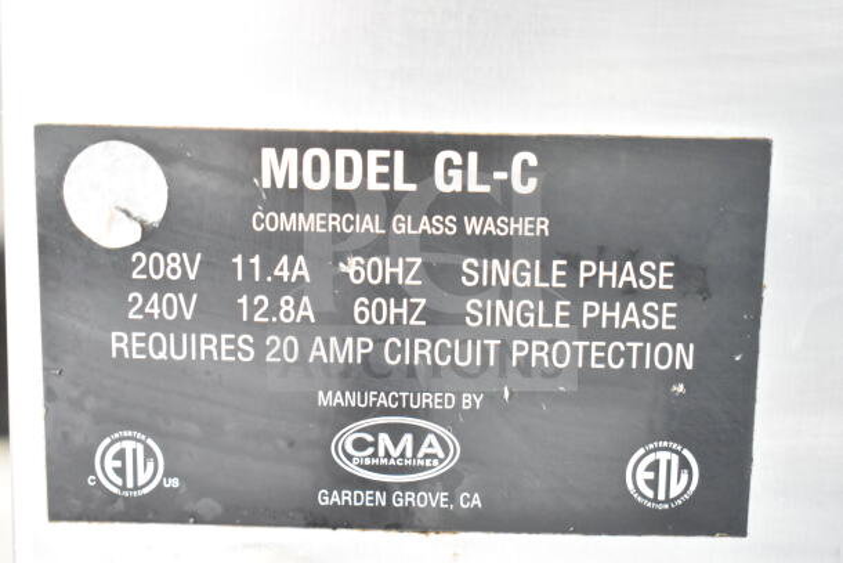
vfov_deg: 22.6
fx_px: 1405
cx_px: 422
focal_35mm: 60
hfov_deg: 33.4
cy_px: 282
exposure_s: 1/60
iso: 12800
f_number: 4.8
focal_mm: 40
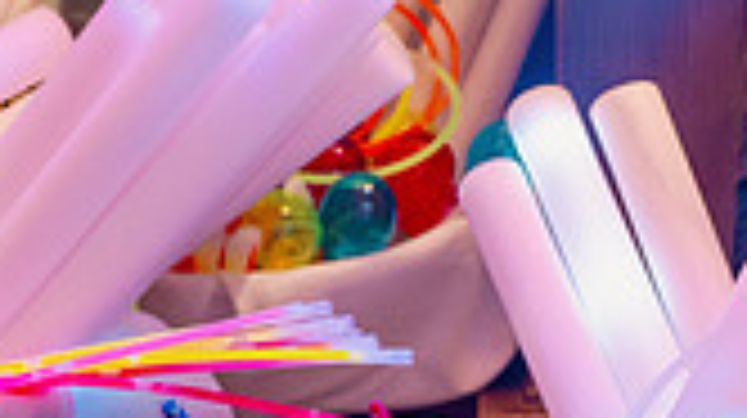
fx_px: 2137
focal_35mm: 108
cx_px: 306
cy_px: 564
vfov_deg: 10.9
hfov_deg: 19.8
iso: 2000
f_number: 4
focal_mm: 29.5
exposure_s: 1/200
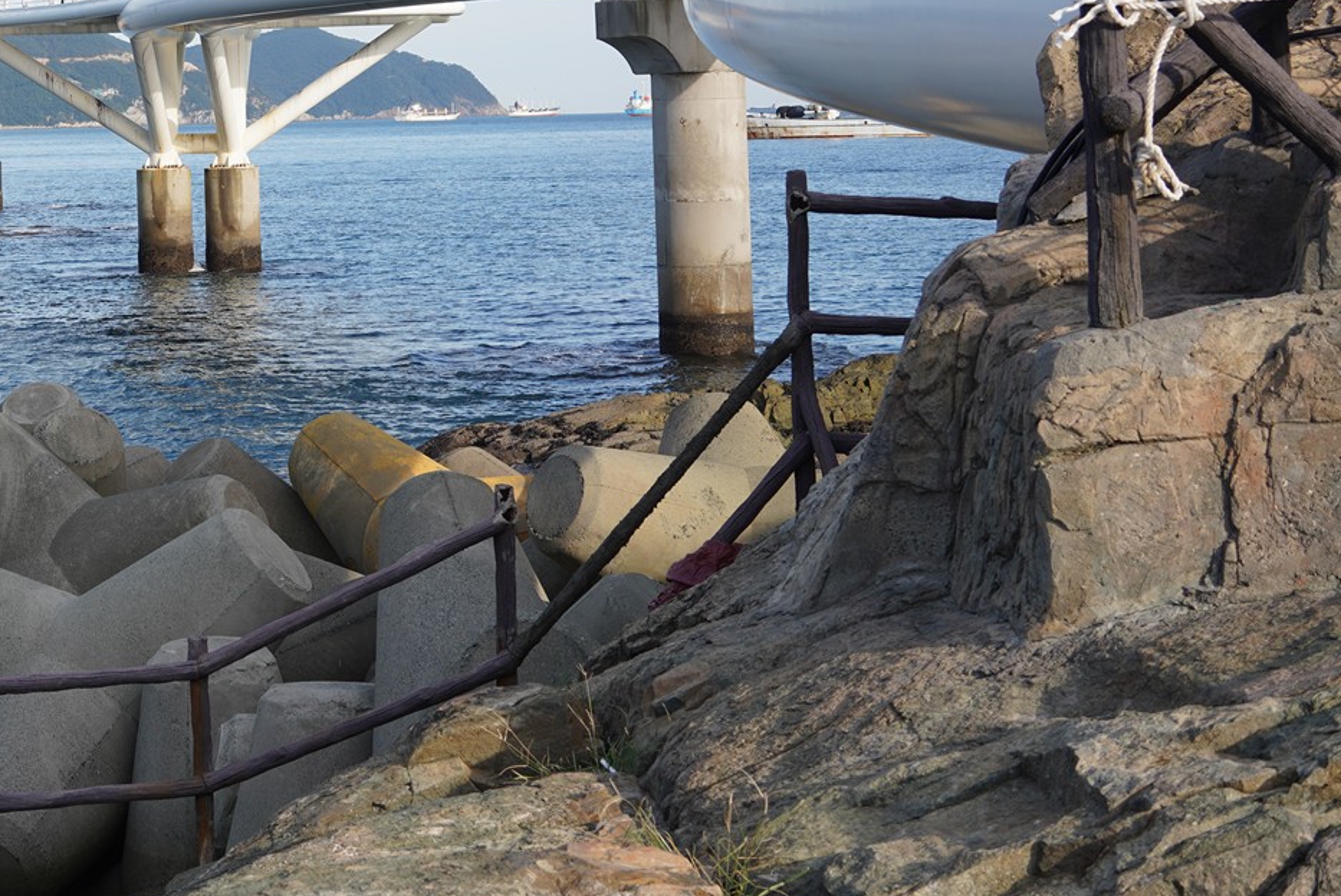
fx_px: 2795
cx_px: 33
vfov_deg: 17.9
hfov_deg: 25.8
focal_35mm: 75
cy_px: 89
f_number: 7.1
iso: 100
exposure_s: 1/160
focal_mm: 35
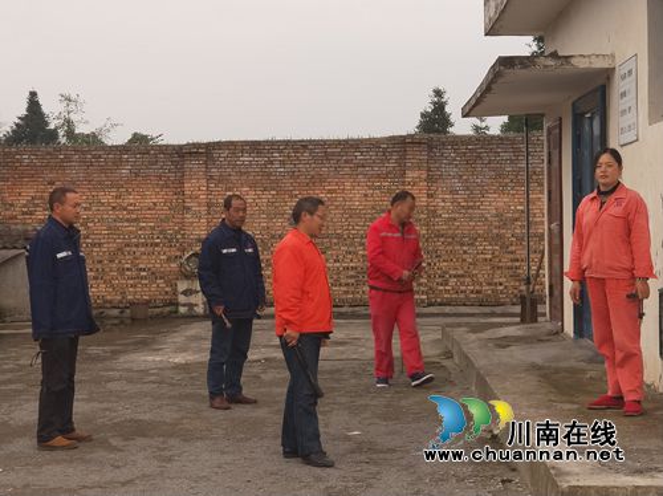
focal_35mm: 32
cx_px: 332
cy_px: 248
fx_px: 612
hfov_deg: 56.9
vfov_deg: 44.1
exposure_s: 1/420
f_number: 2.6
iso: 26
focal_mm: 5.47
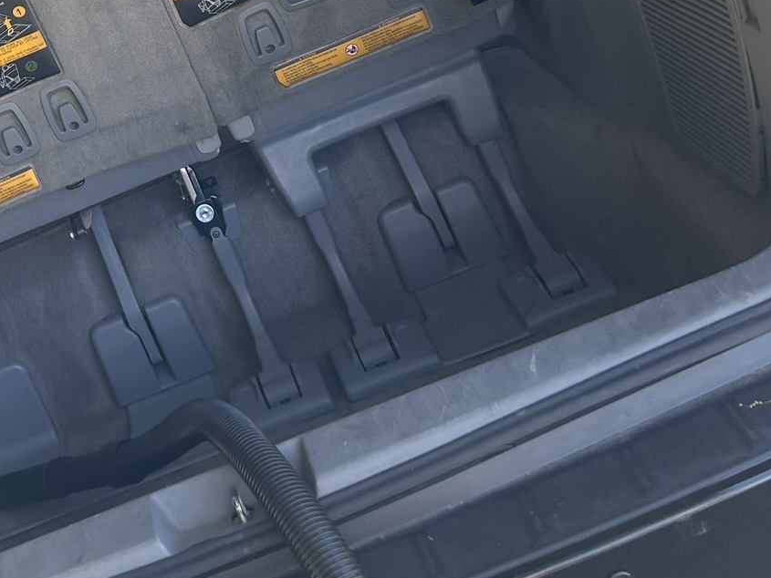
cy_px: -79
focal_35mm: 63
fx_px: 1403
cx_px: 14
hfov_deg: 28.9
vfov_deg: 21.9
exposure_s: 1/303
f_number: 1.5
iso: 50
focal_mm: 5.7
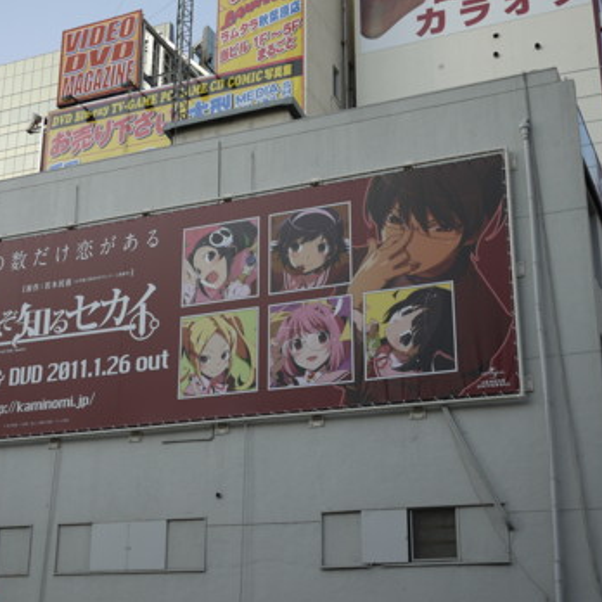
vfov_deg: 28.1
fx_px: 1200
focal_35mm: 61
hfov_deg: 28.0
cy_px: 277
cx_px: 194
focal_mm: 20
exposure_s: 1/1300
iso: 100
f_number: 2.2
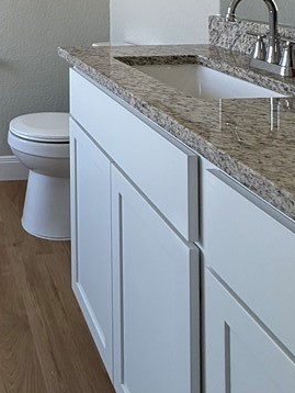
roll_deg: -0.8
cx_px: -34
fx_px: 454
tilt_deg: -0.1
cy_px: -25
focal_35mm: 40
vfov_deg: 39.4
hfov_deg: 31.6
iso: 100
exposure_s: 1/99
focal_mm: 2.22
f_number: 2.2
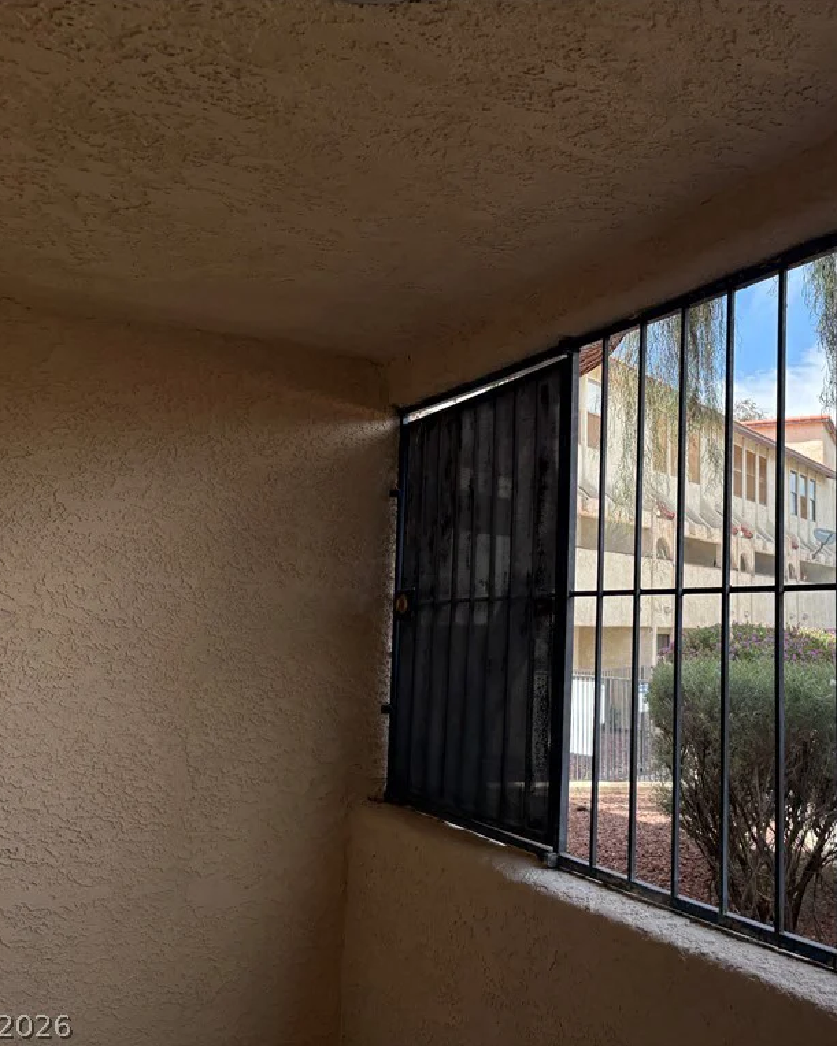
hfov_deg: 42.1
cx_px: 623
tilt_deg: +3.3
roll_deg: +1.8
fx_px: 1053
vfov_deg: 52.9
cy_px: 523
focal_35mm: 34
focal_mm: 5.96
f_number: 1.6
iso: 50
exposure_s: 1/895
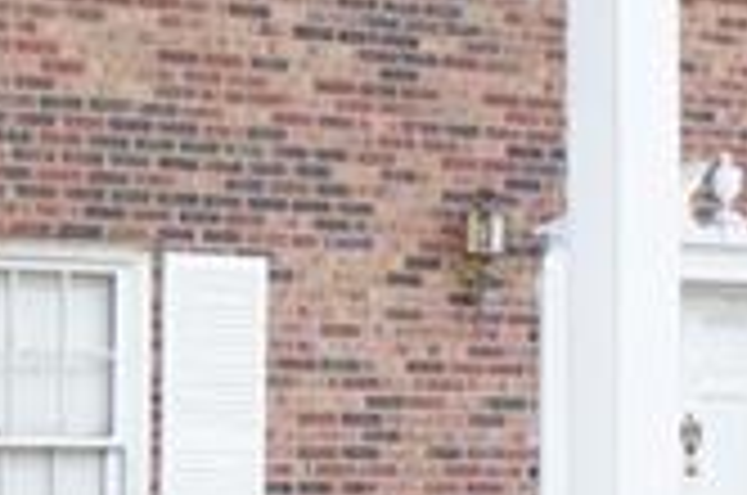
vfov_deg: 8.2
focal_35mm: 167
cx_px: -252
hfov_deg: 11.9
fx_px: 3459
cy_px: 286
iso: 200
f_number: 5
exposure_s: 1/60
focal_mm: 18
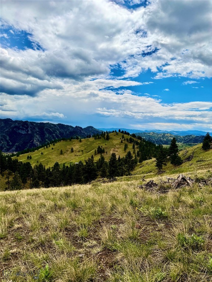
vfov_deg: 71.6
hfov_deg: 56.8
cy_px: 141
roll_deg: -0.5
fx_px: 196
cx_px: 106
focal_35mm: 24
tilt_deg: -2.1
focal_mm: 6.76
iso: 80
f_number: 1.78
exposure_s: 1/14286
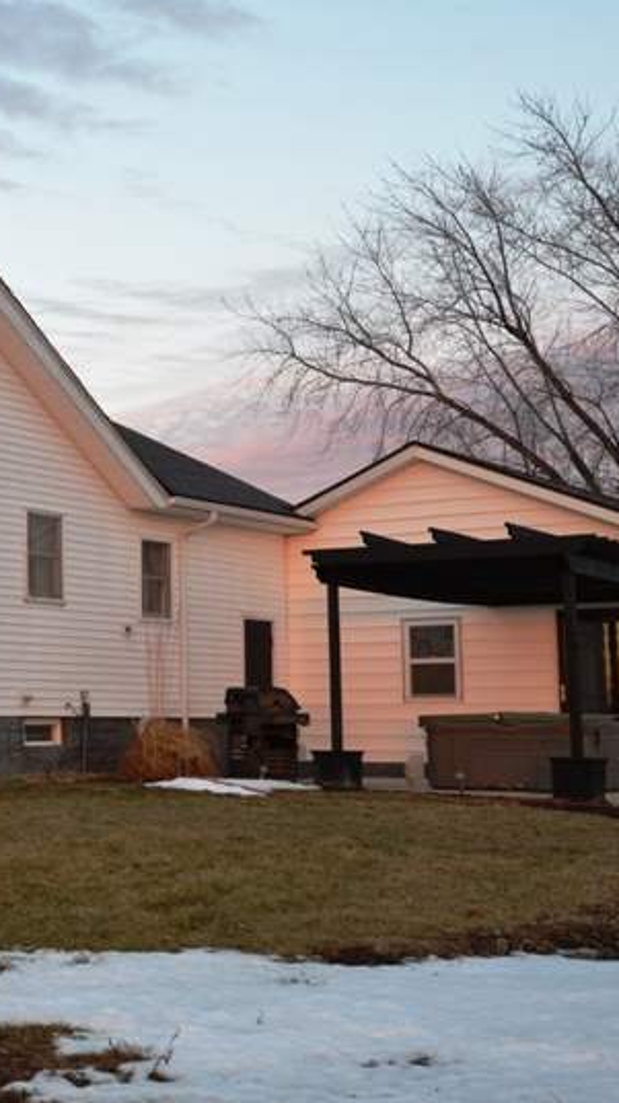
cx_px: -23
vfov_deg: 34.9
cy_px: 520
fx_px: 1753
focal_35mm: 60
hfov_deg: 19.4
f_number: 4.5
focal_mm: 20
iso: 400
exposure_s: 1/80
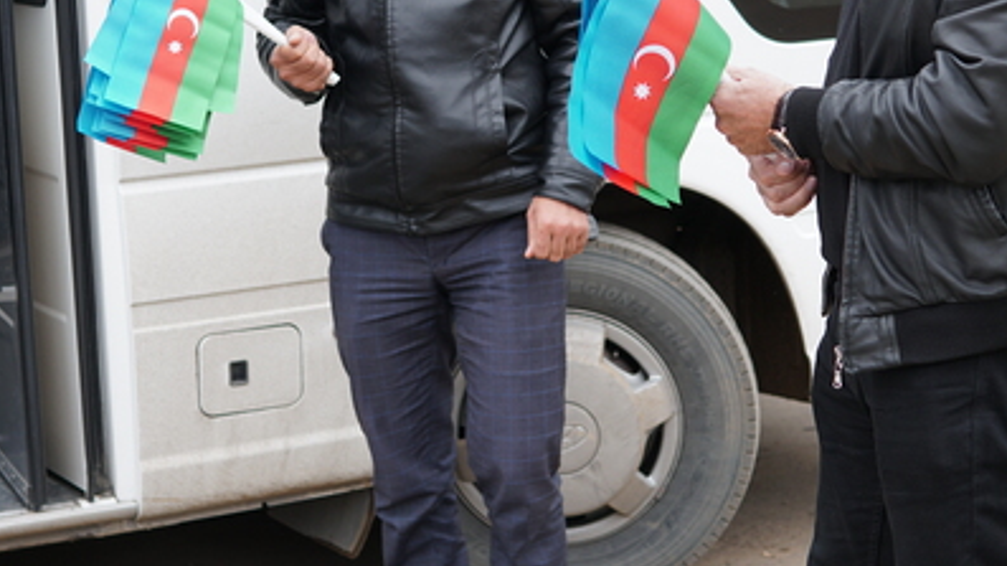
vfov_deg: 12.6
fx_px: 2536
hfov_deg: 22.4
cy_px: 65
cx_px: 436
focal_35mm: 95
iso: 100
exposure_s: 1/250
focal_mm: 30
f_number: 2.8
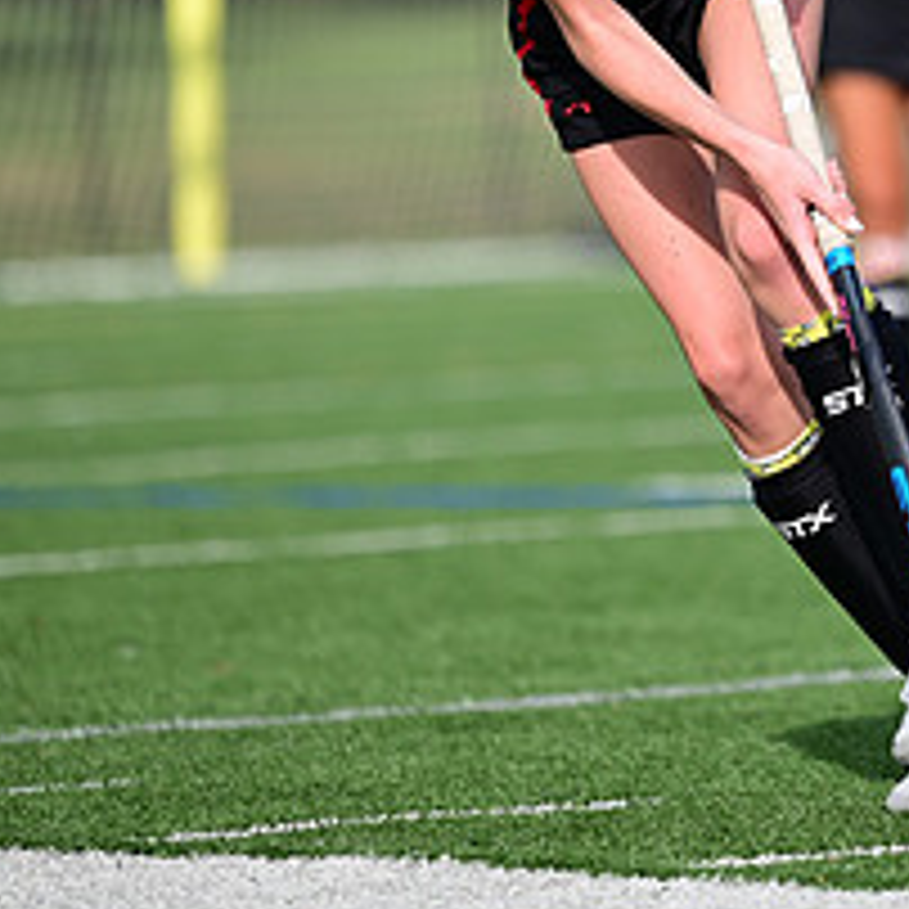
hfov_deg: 4.6
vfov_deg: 4.6
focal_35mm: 378
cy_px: 117
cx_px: 909
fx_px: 11230
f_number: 2.8
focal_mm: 155
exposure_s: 1/1250
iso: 100
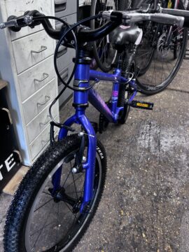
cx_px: 94
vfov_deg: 67.3
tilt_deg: -37.2
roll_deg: -3.1
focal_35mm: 26
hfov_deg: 53.1
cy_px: 126
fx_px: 189
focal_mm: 5.7
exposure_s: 1/50
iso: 80
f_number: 1.5
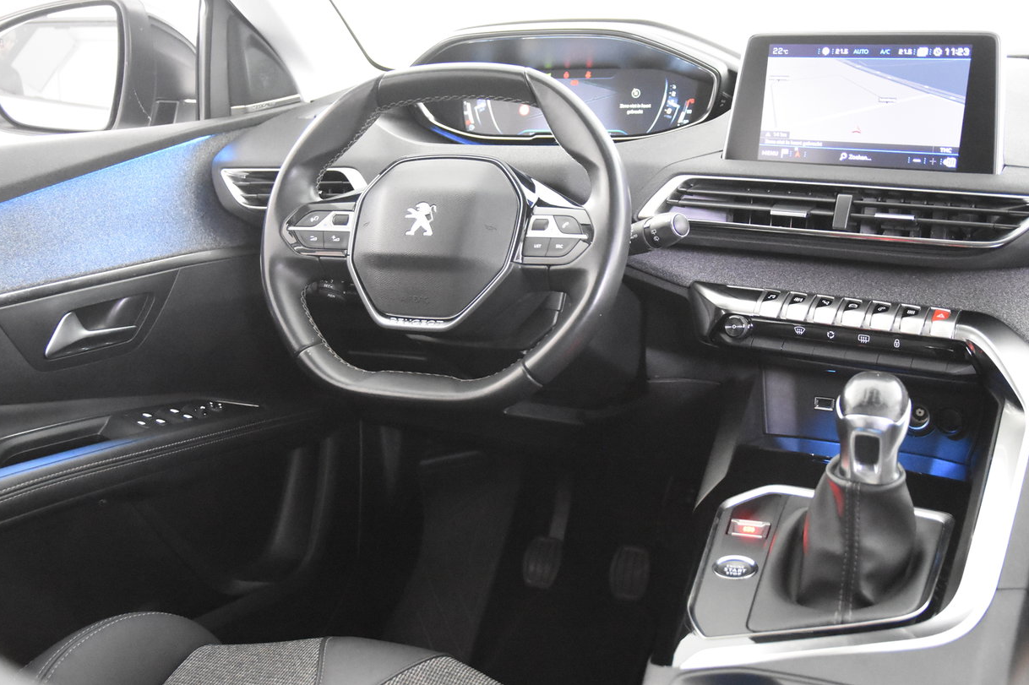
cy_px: 326
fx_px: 1171
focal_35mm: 41
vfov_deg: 32.6
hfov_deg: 47.4
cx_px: 516
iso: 9000
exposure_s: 1/40
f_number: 3.2
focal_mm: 26
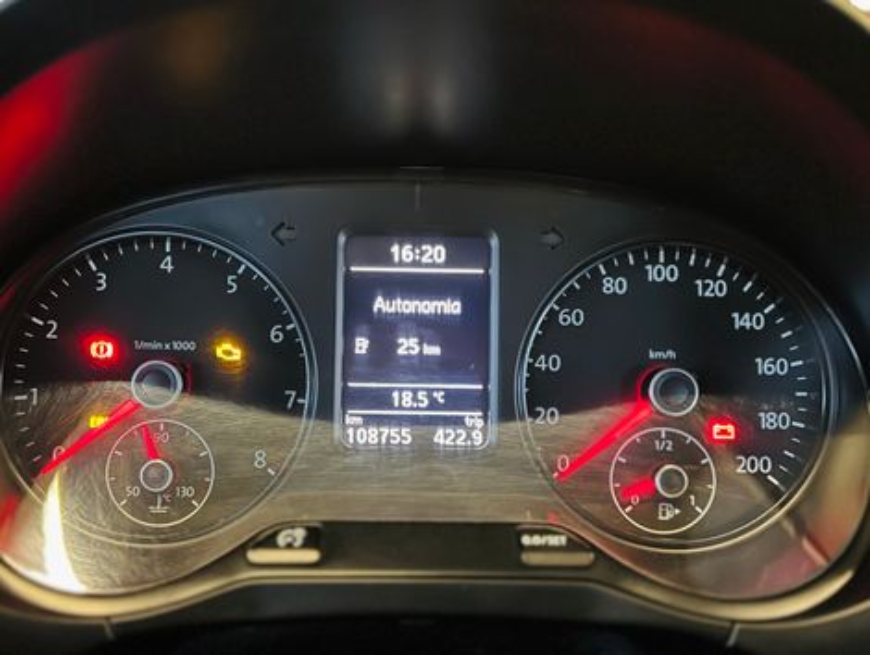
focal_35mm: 26
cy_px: 328
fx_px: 654
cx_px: 435
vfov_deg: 53.2
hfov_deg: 67.2
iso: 1000
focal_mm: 5.7
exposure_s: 1/17
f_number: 1.5
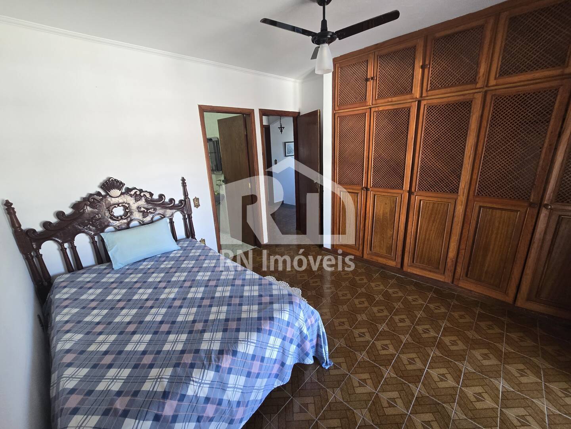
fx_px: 214
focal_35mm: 13
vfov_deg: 89.9
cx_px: 286
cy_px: 214
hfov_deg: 106.2
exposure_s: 1/60
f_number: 2.2
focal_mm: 2.2
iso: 320
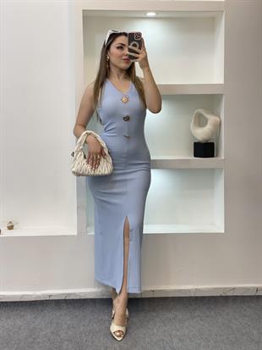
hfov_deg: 28.0
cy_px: 175
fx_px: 524
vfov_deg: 36.8
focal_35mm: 52
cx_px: 131
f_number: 2
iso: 64
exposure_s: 1/100
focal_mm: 6
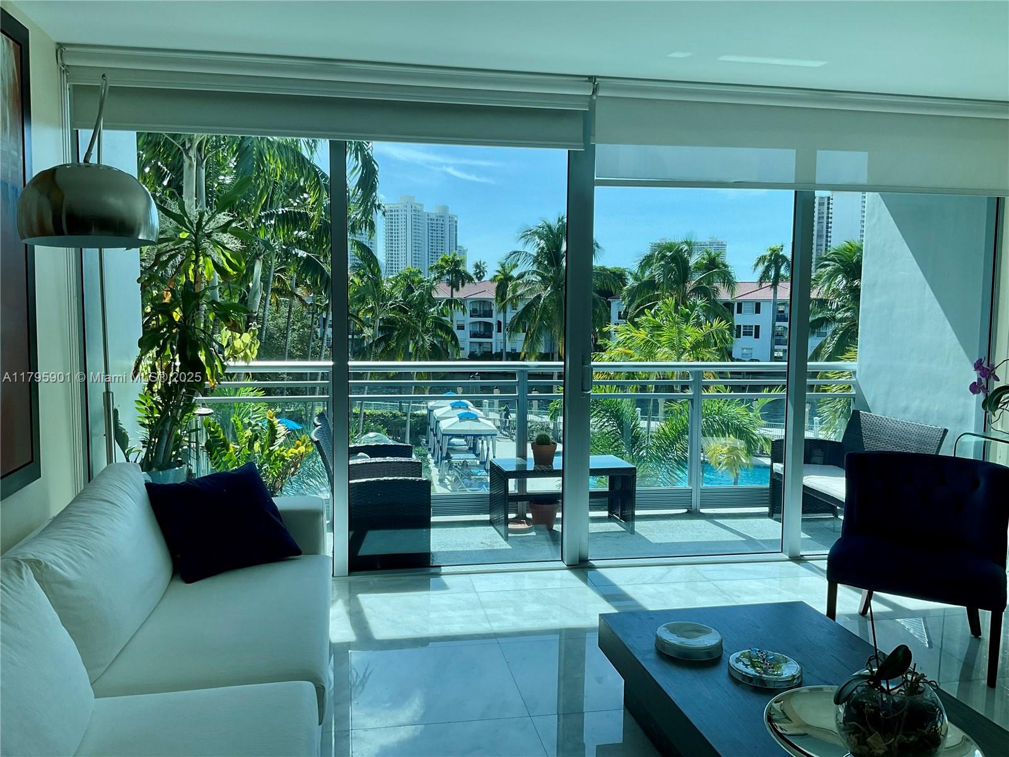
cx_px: 504
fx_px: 845
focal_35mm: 29
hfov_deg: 61.7
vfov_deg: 48.2
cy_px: 378
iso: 16
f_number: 1.8
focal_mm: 3
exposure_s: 1/749
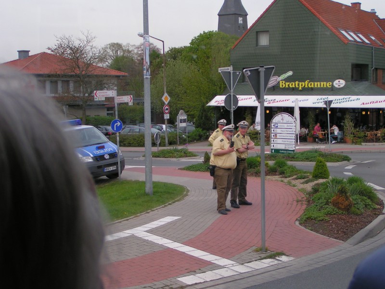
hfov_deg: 35.5
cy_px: 144
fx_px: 601
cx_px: 192
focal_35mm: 54
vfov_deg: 27.0
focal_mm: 8.3
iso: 50
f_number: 3.2
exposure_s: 1/200
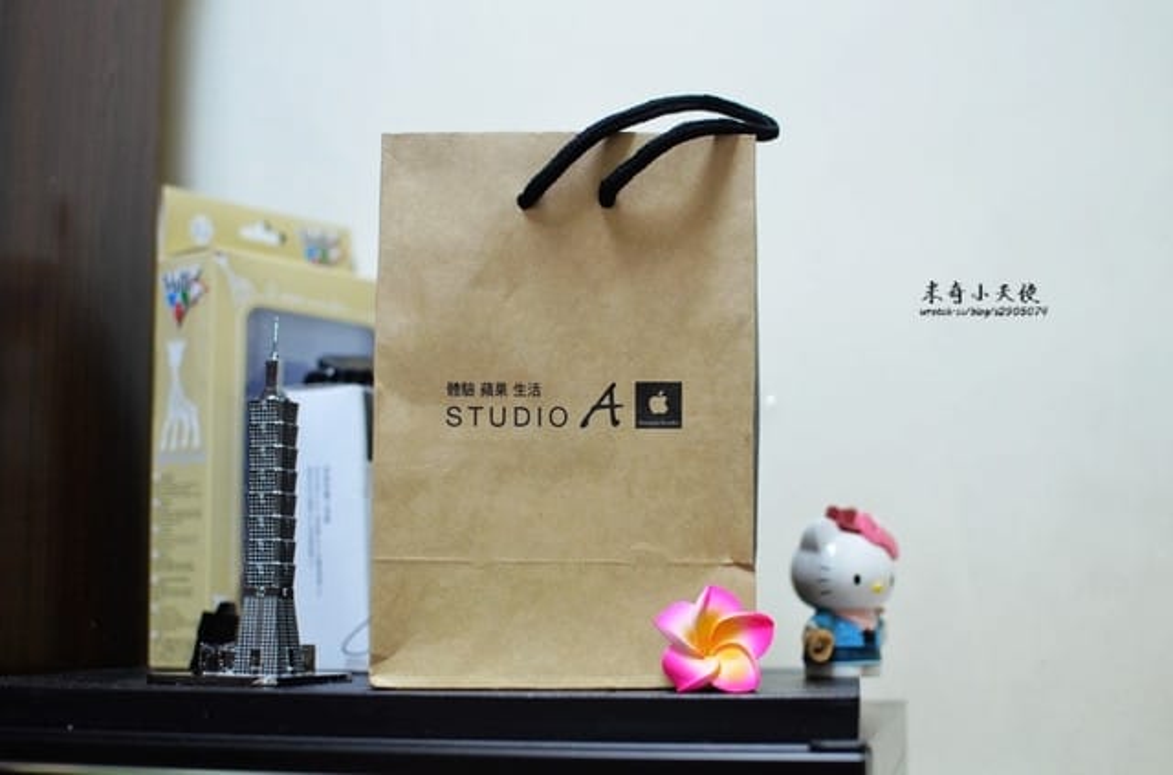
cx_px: 586
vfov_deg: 25.6
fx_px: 1706
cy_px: 388
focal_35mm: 52
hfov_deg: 37.9
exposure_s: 1/100
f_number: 2.5
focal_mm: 35
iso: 1600
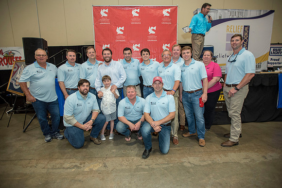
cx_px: 141
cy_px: 94
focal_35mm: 17
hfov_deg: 93.3
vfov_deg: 70.5
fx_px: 133
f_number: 2.8
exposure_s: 1/250
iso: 1250
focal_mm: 17
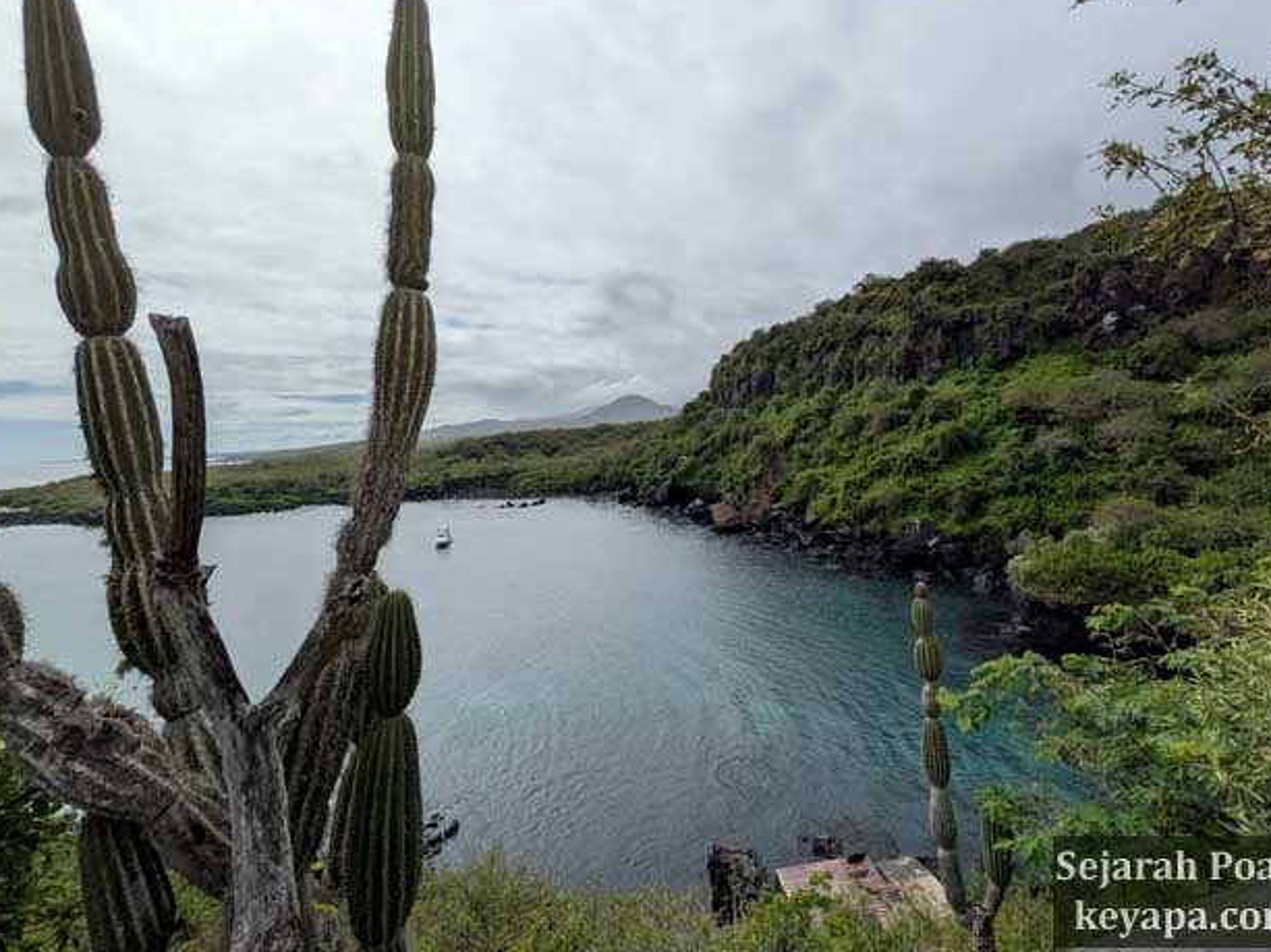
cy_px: 418
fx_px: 587
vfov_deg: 77.7
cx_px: 666
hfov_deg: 94.5
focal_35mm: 16
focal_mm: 1.83
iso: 52
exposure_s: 1/6410
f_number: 2.2
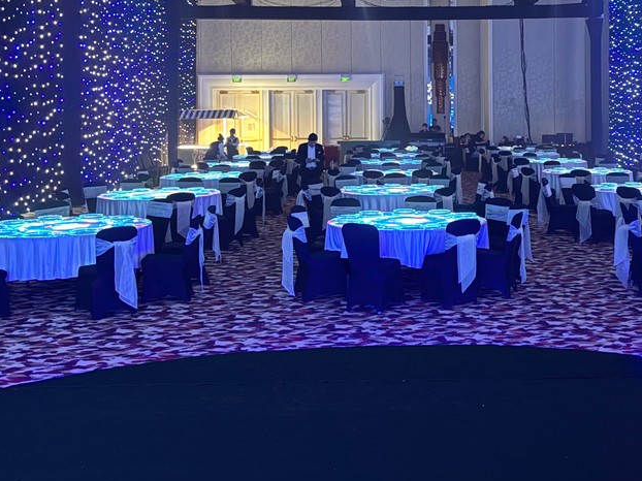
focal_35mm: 46
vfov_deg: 30.9
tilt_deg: +0.1
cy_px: 111
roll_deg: +0.4
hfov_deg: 40.8
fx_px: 853
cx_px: 417
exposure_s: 1/40
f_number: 1.6
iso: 640
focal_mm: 5.96
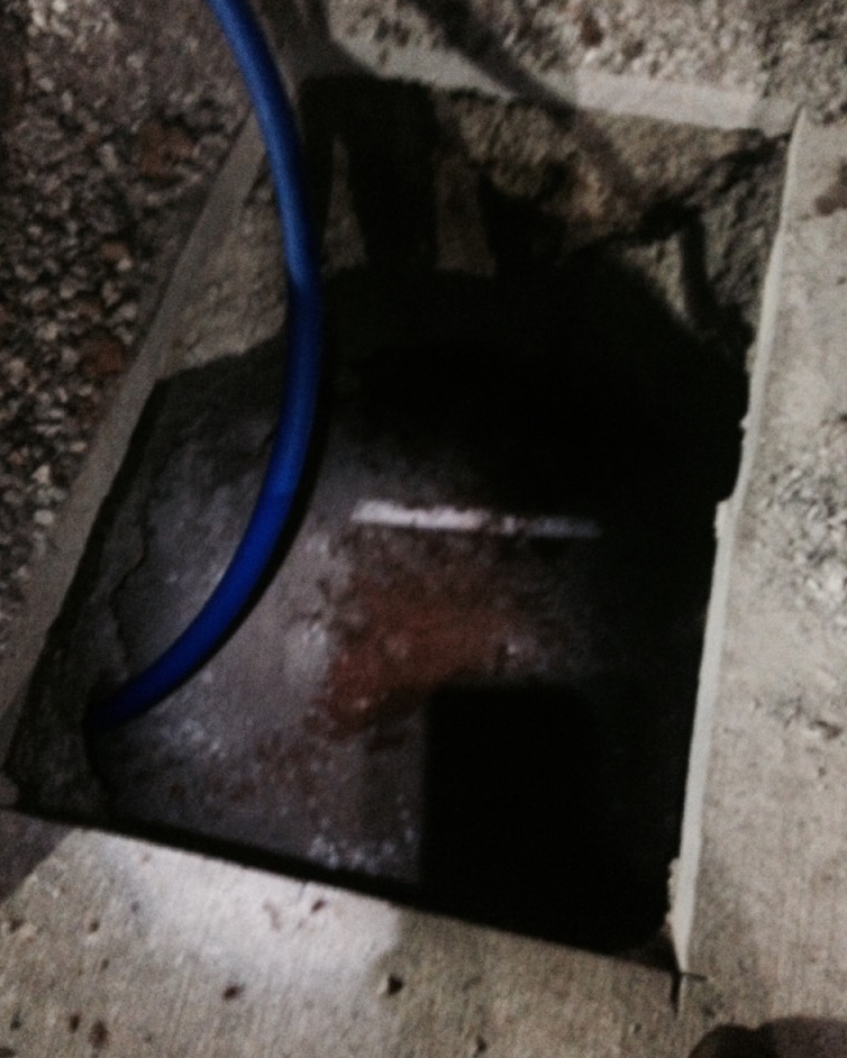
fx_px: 1096
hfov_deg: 42.2
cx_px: 419
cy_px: 487
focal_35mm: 35
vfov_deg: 51.5
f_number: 2.4
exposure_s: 1/15
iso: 800
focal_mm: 4.12
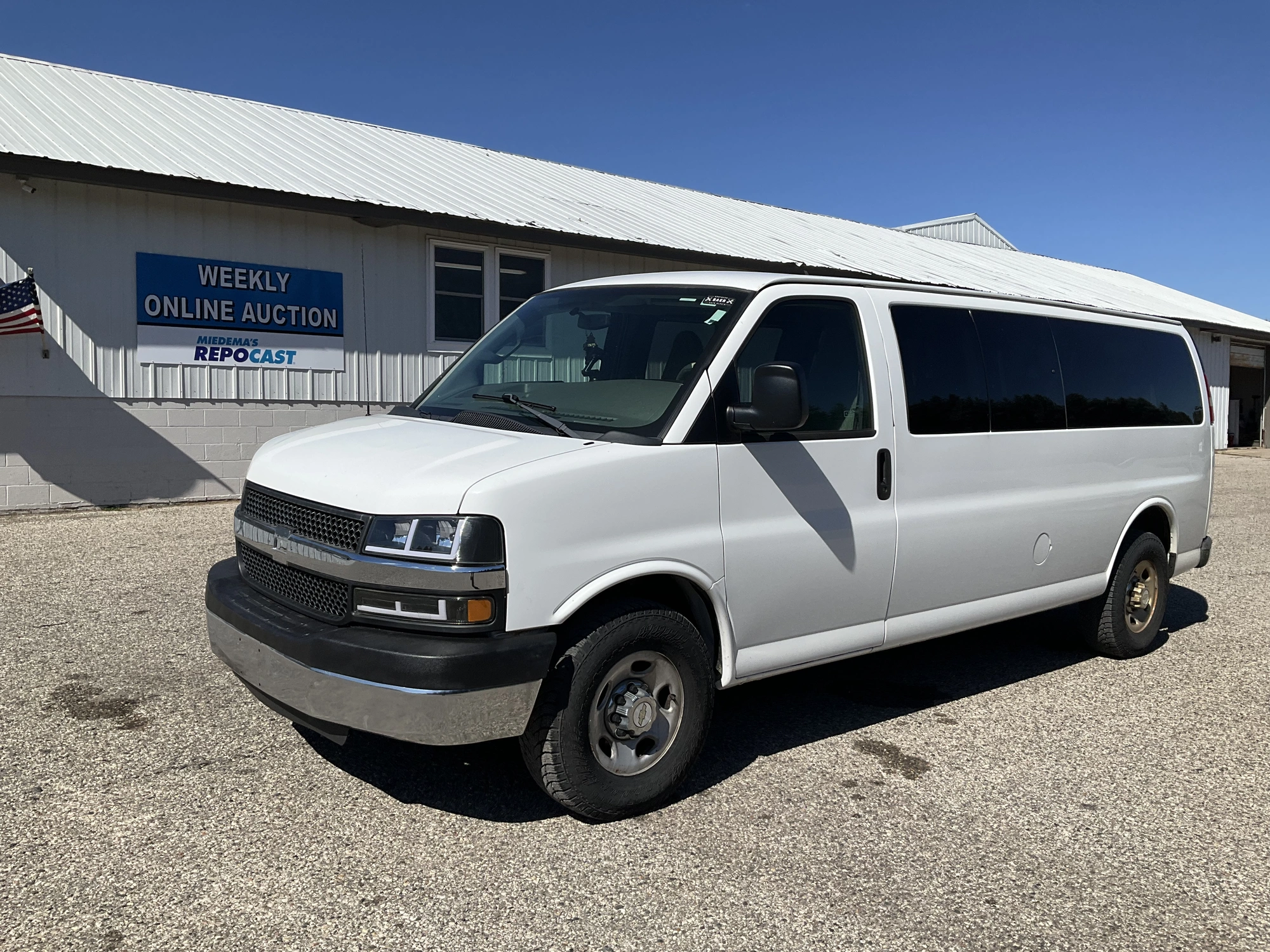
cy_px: 476
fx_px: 1064
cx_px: 635
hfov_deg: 61.7
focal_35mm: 29
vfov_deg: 48.2
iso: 25
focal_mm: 3
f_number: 1.8
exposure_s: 1/3534
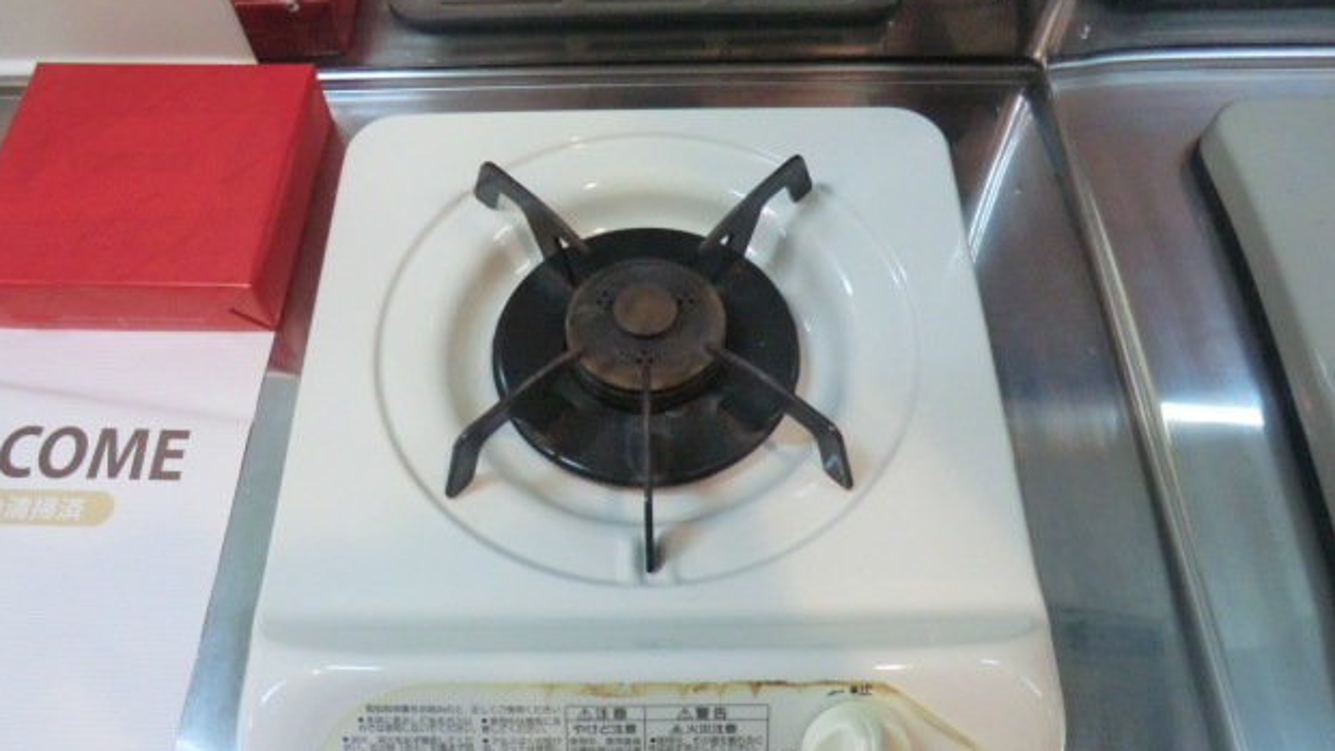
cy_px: 452
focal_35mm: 27
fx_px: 956
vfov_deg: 42.7
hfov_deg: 69.8
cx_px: 648
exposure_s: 1/60
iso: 500
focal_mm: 4.3
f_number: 3.2
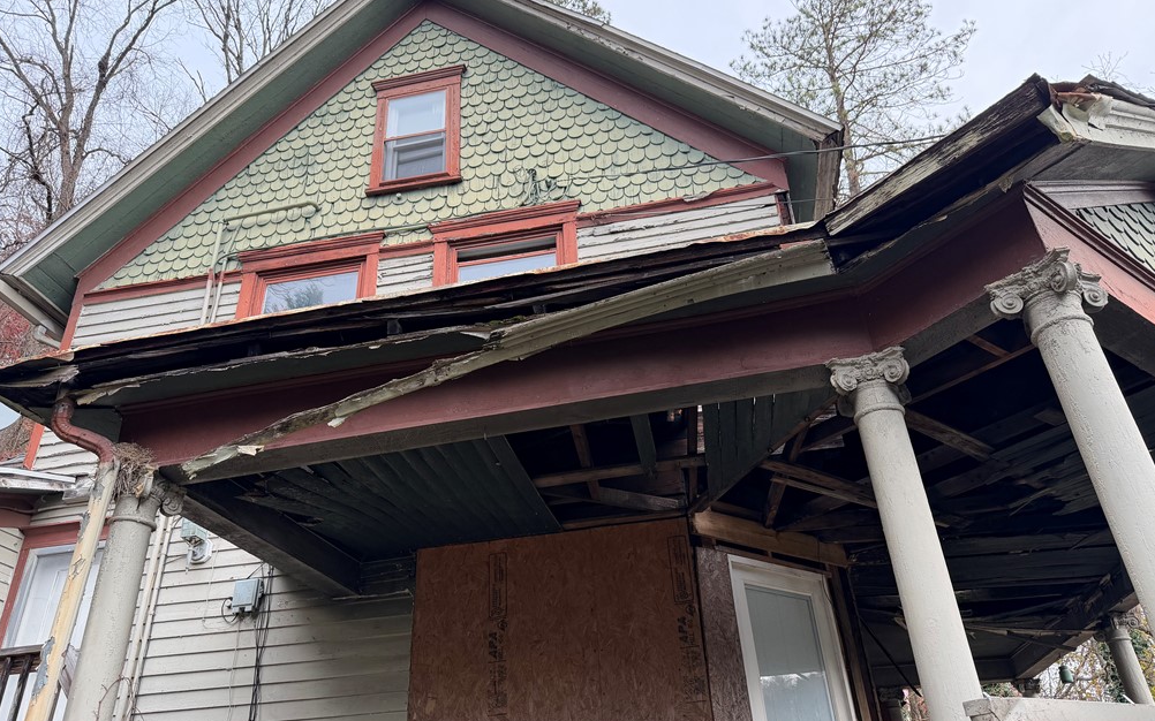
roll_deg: +3.6
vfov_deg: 47.5
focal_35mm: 26
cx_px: 582
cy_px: 387
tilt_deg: +30.8
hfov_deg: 70.4
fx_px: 818
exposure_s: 1/456
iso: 100
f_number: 1.78
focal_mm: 6.76
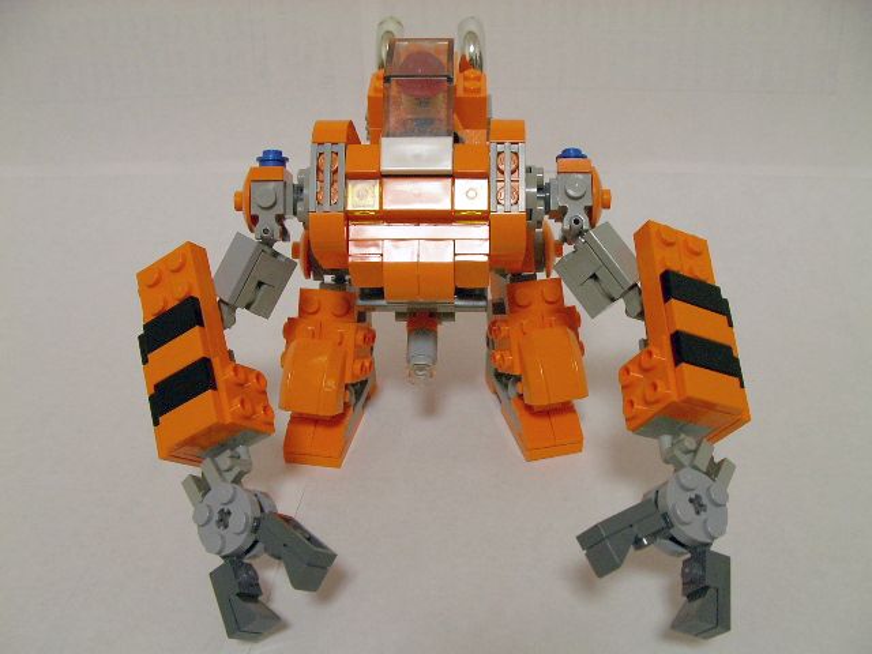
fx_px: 957
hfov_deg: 49.0
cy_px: 327
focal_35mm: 38
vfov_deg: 37.7
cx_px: 436
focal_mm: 5.8
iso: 100
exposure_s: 1/20.7
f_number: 3.5
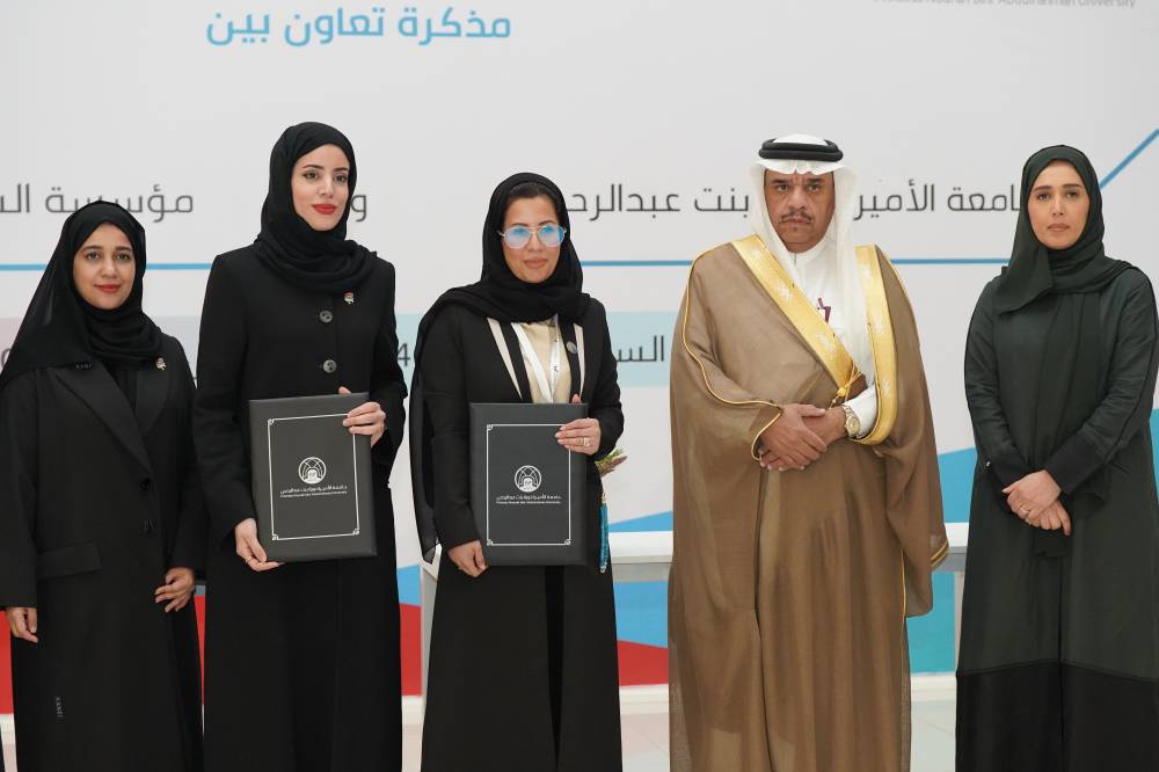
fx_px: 2253
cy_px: 386
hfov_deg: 28.9
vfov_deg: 19.4
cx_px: 580
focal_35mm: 70
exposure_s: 1/160
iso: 6400
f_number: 4
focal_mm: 70
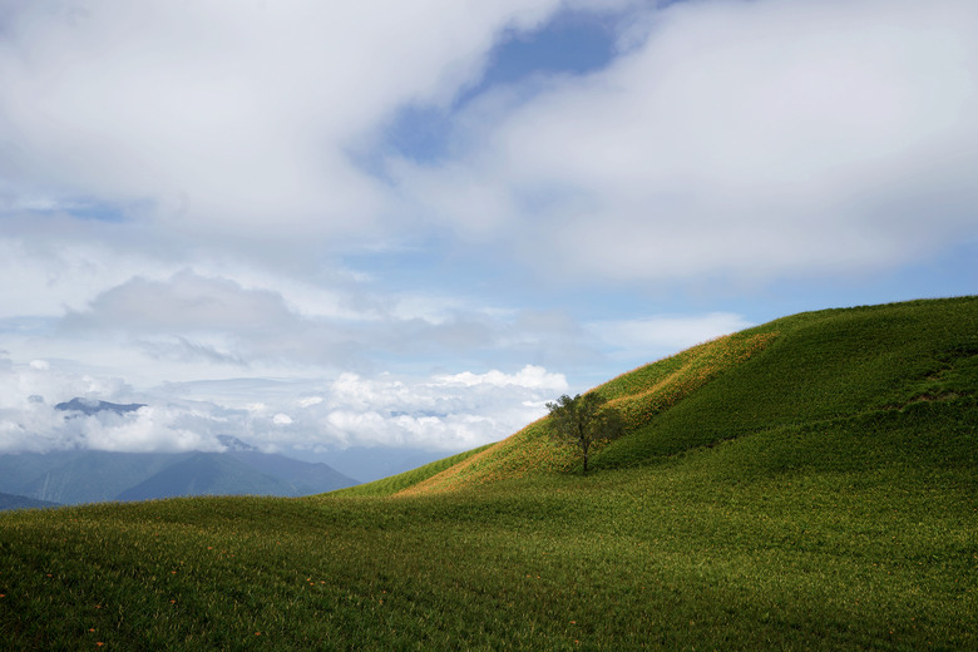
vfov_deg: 37.9
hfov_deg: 54.4
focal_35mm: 35
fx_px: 951
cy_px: 326
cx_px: 489
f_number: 8
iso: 100
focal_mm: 35
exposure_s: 1/400
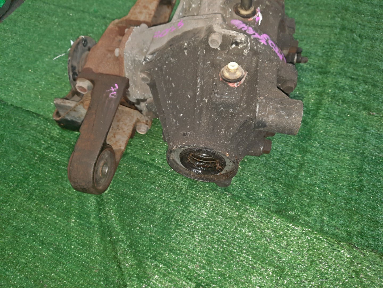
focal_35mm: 25
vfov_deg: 54.9
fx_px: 277
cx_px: 192
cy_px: 144
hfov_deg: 69.4
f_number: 2
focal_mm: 4.6
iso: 408
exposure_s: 1/33
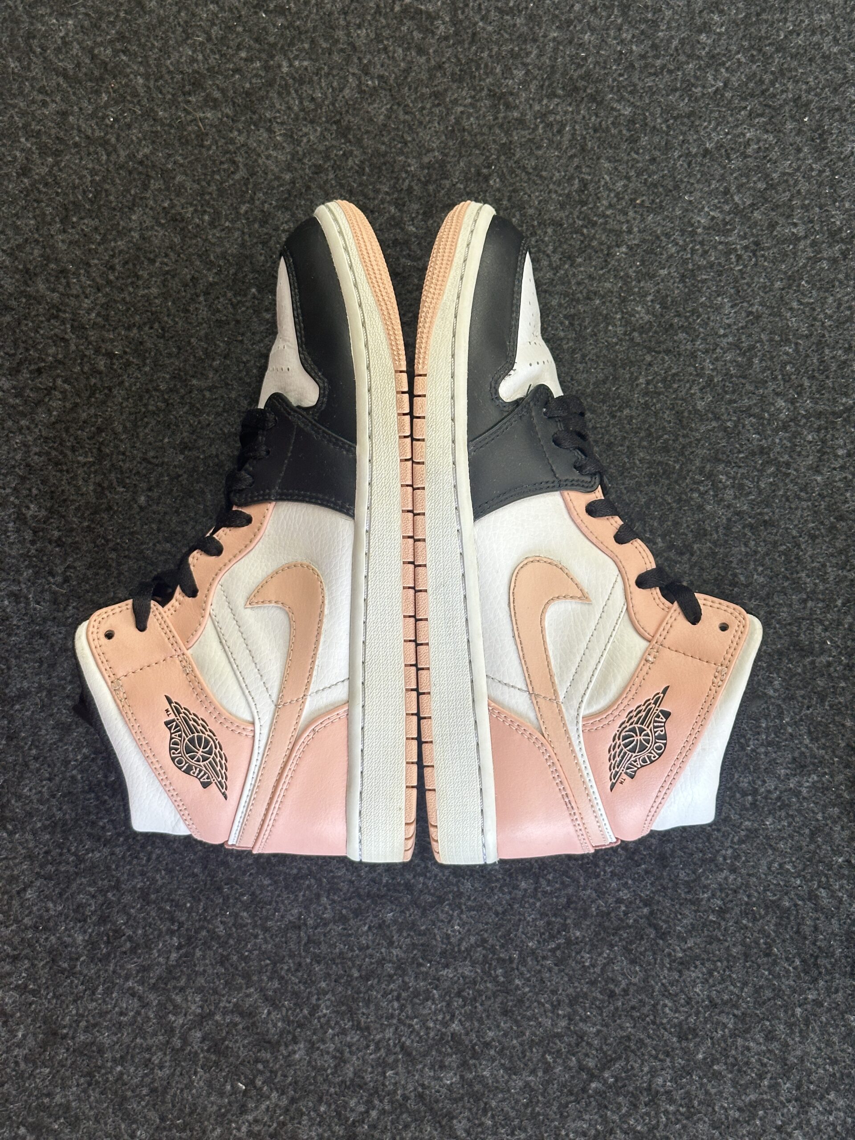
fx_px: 1581
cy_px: 570
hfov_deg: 30.3
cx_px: 428
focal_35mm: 48
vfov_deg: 39.7
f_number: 1.78
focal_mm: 6.86
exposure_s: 1/50
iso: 100
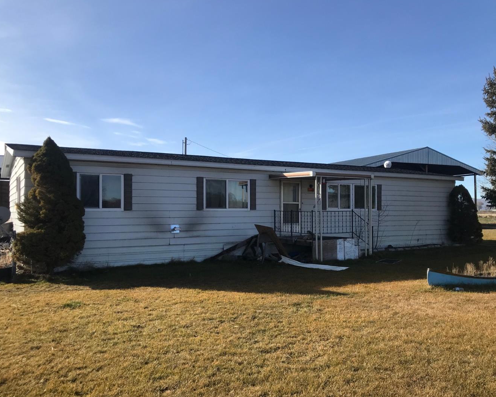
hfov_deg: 57.0
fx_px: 455
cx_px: 276
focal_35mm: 31
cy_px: 208
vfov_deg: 47.1
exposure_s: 1/2083
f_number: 1.8
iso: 20
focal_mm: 3.99
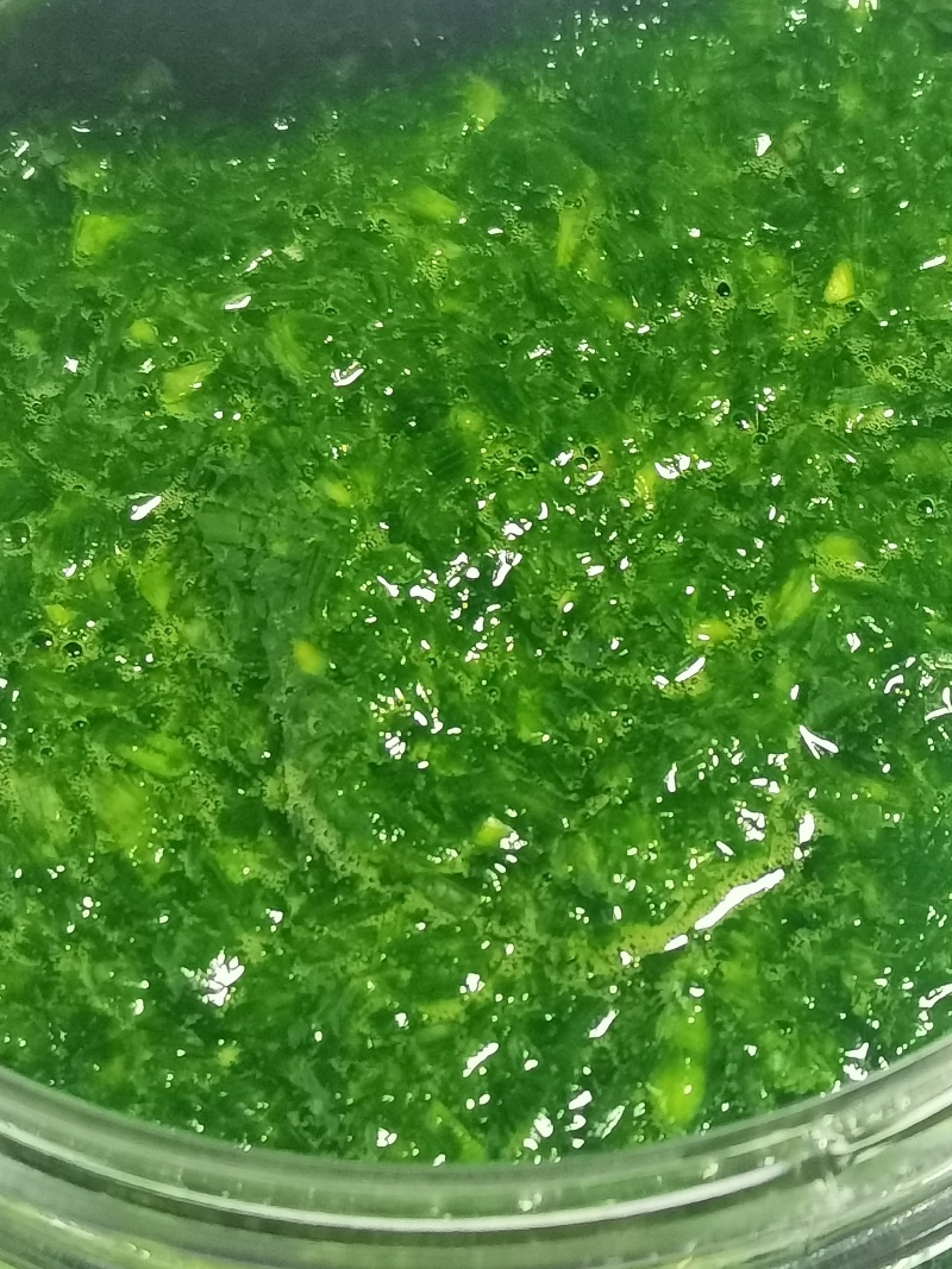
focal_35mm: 95
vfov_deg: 20.7
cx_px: 476
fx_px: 3484
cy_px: 634
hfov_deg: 15.6
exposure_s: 1/50
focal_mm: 4.94
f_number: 1.9
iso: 250
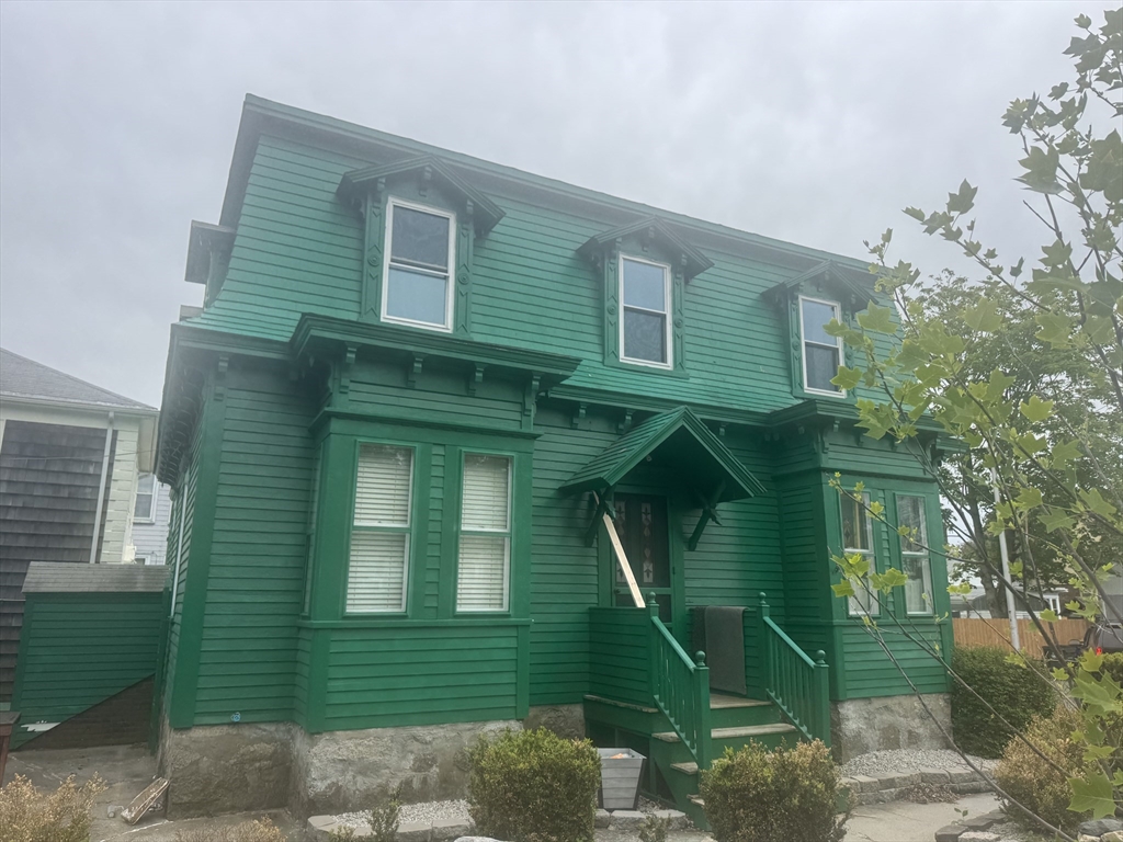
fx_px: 779
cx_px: 562
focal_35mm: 24
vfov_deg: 56.8
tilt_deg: +14.1
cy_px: 421
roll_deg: -2.3
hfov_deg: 71.6
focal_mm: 6.76
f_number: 1.78
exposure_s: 1/1818
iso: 80
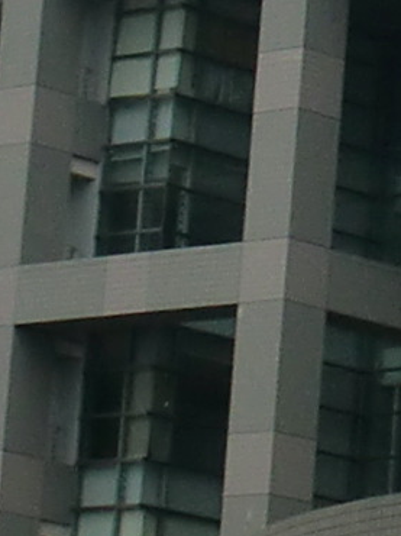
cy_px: -46
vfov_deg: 6.4
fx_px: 4778
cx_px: 1132
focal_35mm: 309
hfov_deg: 4.6
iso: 64
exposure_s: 1/160
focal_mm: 6.3
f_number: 3.1
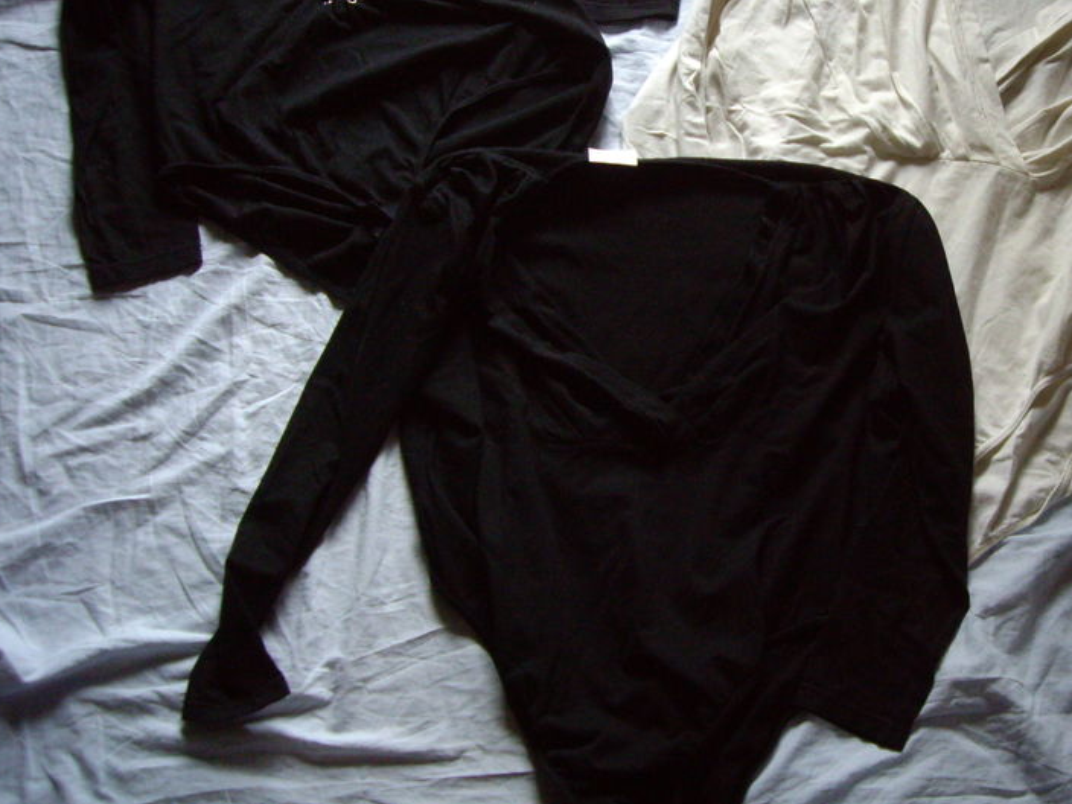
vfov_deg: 26.9
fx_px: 1672
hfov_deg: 35.1
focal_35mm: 54
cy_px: 289
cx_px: 737
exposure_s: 1/40
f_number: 2.7
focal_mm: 6.2
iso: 200
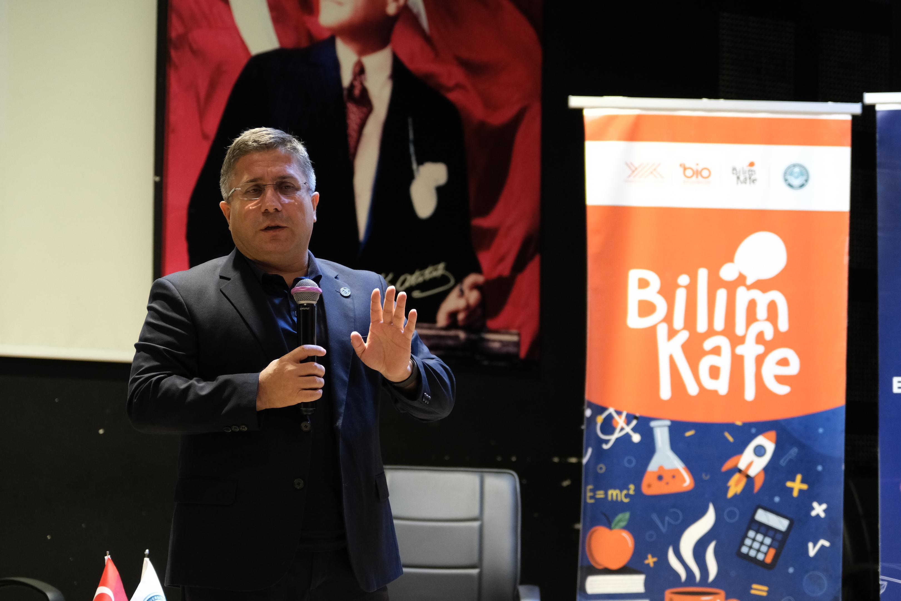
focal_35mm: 98
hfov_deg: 20.8
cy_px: 300
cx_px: 450
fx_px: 2453
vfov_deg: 14.0
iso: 1600
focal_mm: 65.2
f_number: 4
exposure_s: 1/18
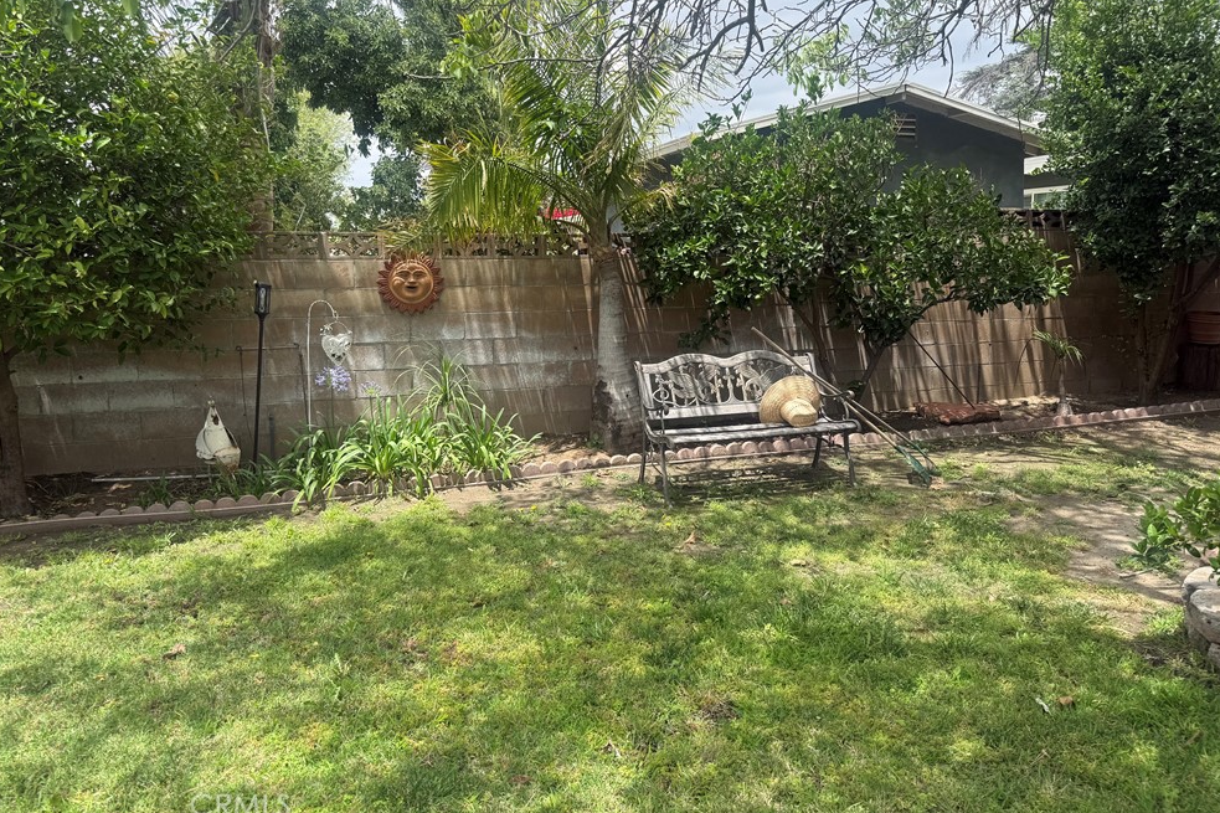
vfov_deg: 49.4
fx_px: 881
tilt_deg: -4.9
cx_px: 592
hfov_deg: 69.4
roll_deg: +0.9
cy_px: 346
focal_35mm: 26
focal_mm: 6.76
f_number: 1.78
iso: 80
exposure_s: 1/1522
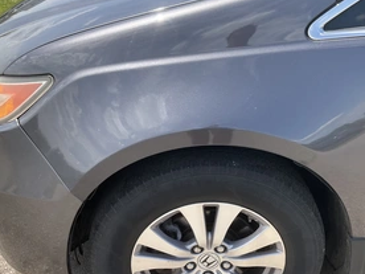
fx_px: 443
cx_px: 212
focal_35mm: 42
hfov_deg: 44.6
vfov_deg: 33.9
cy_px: 189
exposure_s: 1/759
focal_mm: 3
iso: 25
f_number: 1.8
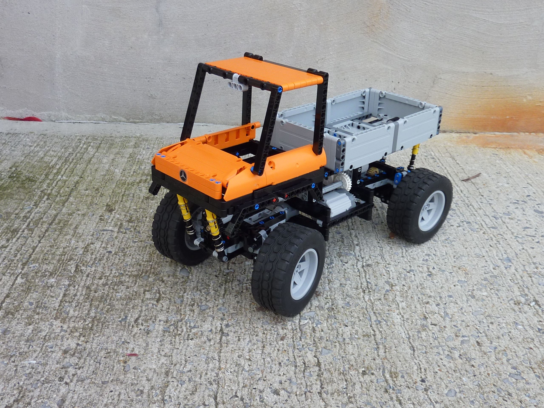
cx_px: 272
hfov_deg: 49.0
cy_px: 204
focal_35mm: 38
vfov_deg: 37.7
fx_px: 597
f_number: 3.3
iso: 80
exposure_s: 1/100
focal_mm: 4.4
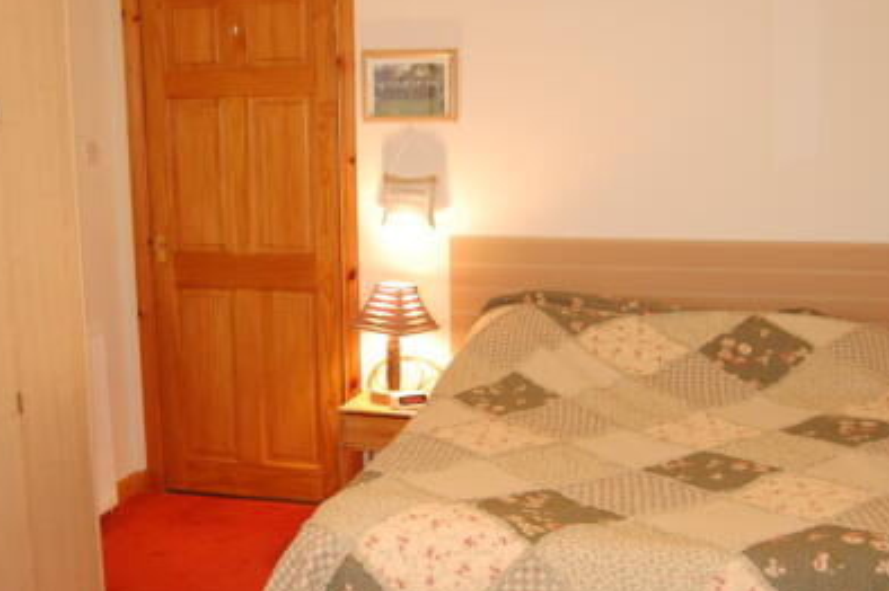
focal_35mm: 45
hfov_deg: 43.5
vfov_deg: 29.7
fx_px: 1110
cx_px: 381
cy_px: 356
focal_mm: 18
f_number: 3.5
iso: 400
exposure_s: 1/15
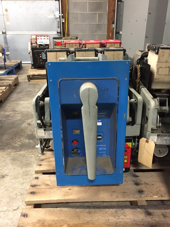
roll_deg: -0.4
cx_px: 85
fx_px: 190
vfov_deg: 61.7
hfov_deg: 48.2
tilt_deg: -23.7
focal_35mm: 29
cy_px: 114
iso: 250
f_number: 2.2
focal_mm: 4.15
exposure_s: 1/15
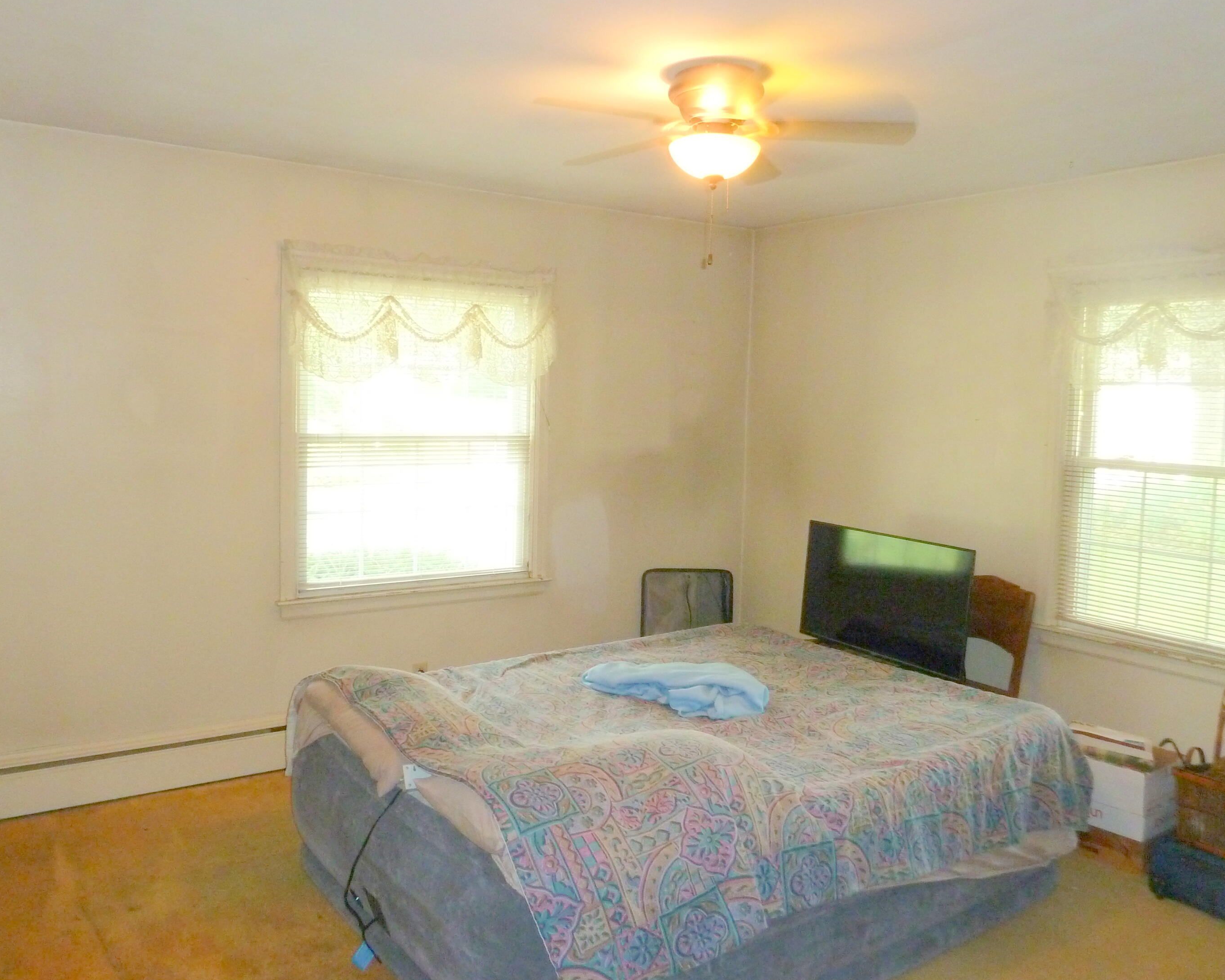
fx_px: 979
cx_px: 590
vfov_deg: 53.2
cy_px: 483
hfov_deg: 64.0
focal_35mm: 27
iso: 320
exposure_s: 1/30
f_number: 3.3
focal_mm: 4.1
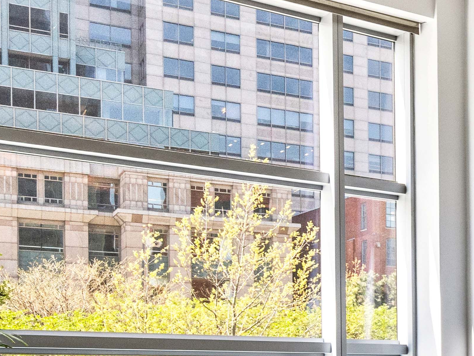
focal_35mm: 79
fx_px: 1082
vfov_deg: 18.0
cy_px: 386
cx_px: 898
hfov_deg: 18.3
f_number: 8
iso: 500
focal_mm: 16
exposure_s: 1/20
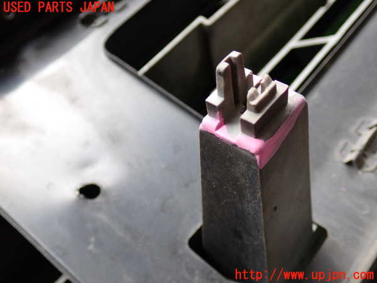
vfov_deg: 35.1
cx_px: 188
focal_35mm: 41
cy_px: 142
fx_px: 447
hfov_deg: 45.8
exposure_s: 1/80
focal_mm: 7.31
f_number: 2.8
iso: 200
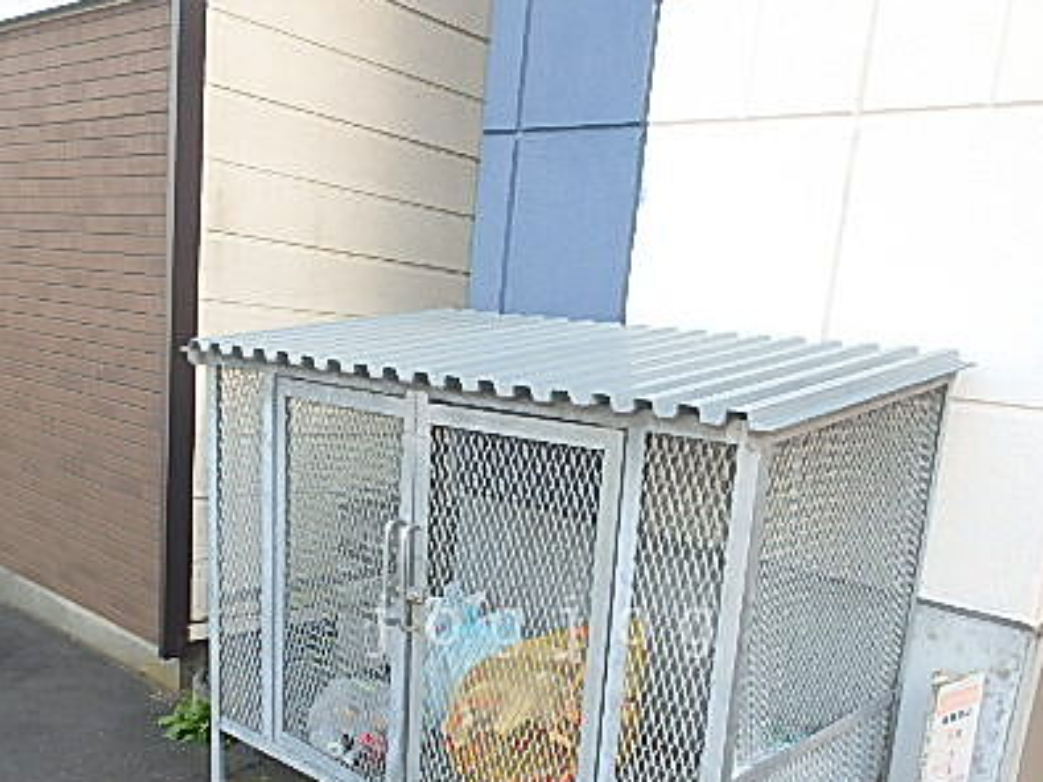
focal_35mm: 34
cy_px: 626
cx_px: 547
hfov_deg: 53.9
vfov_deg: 40.1
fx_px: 1024
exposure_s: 1/100
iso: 125
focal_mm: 3.7
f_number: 3.5
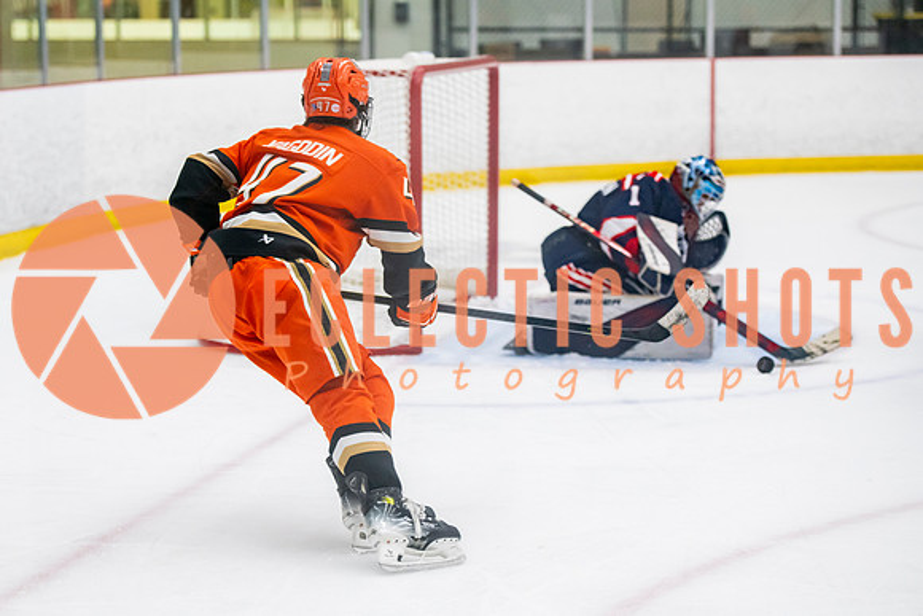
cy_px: 308
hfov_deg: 18.2
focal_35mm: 112
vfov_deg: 12.2
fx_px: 2877
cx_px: 356
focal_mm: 90
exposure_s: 1/640
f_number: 3.2
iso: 2500
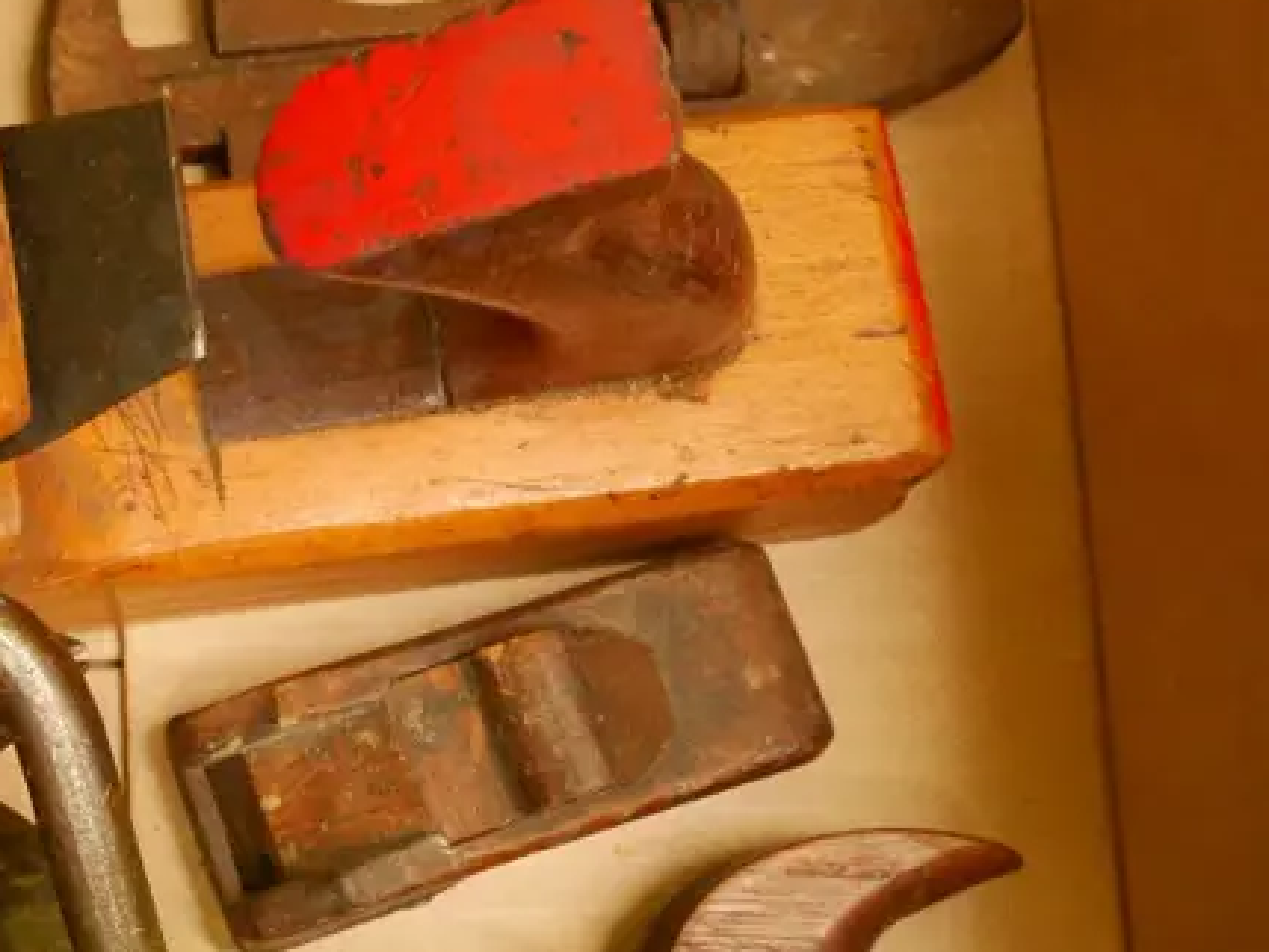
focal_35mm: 62
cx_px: -145
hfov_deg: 28.2
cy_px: 619
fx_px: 2274
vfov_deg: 23.6
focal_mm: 13
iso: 3200
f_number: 3.7
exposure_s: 1/100
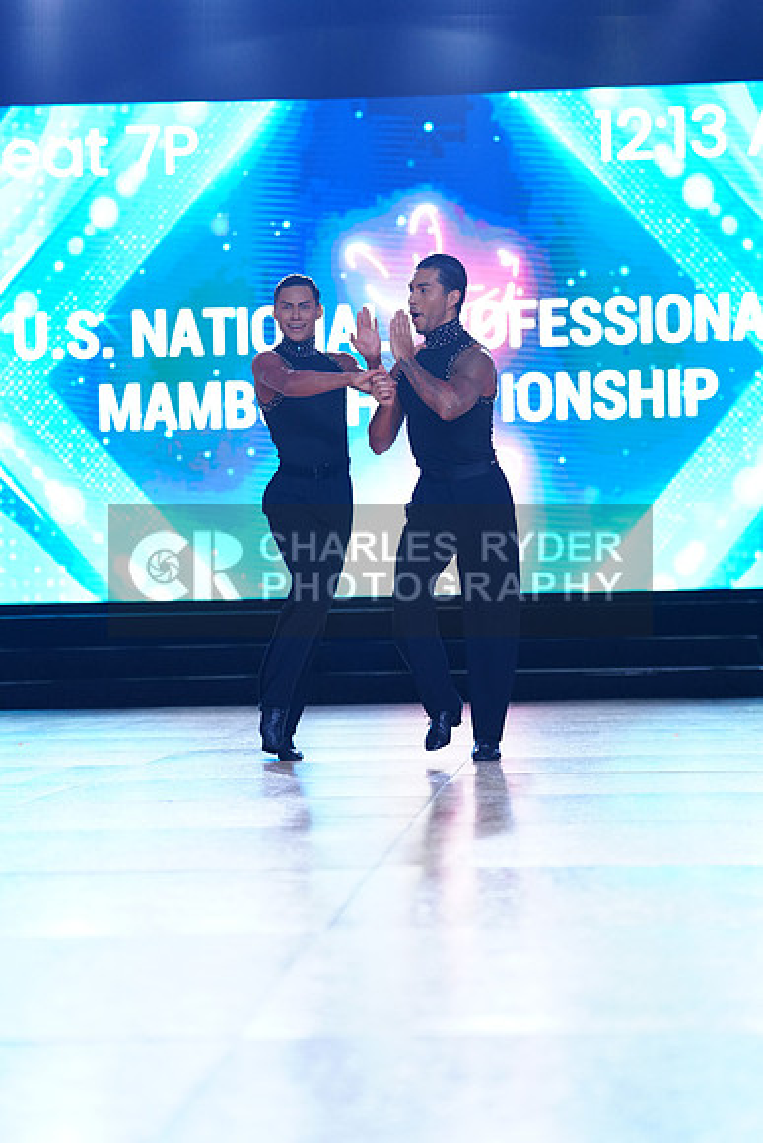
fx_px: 2891
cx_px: 382
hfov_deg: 15.0
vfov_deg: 22.4
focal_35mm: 91
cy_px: 572
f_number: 2.8
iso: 1250
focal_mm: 91
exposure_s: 1/1000
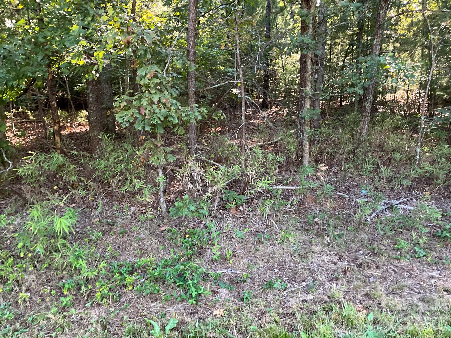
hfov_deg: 61.7
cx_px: 226
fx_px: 378
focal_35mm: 29
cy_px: 169
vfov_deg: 48.2
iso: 64
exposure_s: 1/83
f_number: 1.8
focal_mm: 3
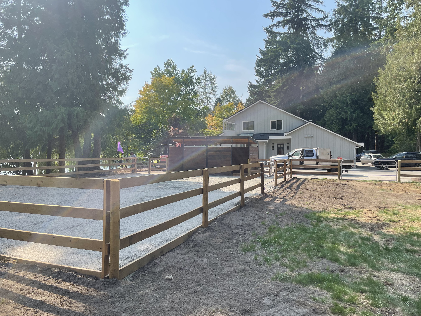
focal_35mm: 26
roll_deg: -0.4
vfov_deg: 53.1
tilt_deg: +0.3
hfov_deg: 67.3
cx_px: 210
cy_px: 158
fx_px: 316
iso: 32
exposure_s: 1/1825
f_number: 1.6
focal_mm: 4.2
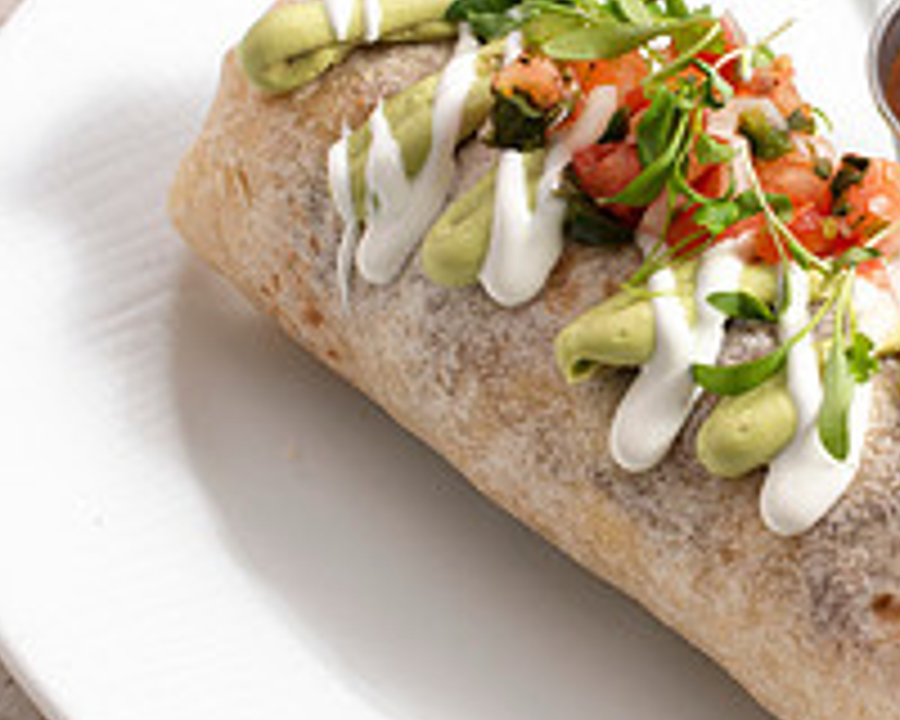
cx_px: 773
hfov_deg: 11.0
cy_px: 378
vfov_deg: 8.9
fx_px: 4635
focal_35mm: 174
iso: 200
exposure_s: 1/250
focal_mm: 50
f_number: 10
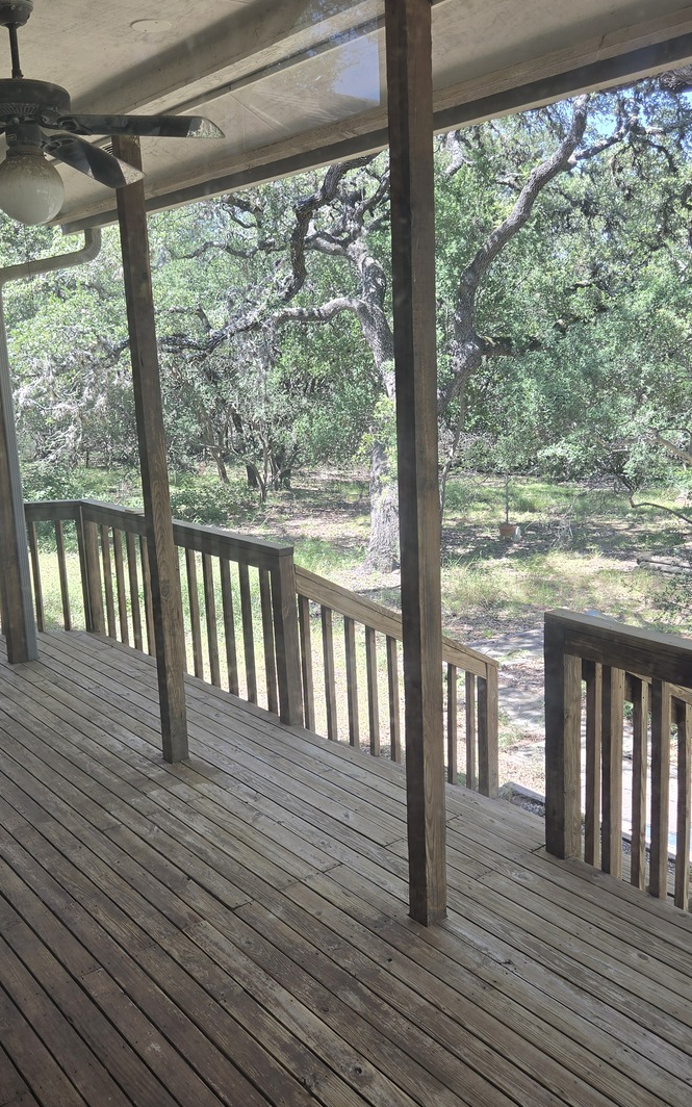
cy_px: 556
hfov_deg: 38.3
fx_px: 996
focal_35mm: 33
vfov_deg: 58.1
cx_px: 317
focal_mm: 5.4
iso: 32
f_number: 1.8
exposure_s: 1/180
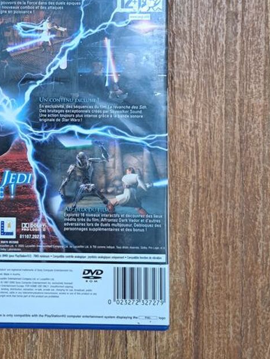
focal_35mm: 51
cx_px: 54
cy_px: 94
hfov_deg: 28.0
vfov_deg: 36.7
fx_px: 530
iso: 100
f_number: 1.8
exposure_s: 1/60
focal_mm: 5.23
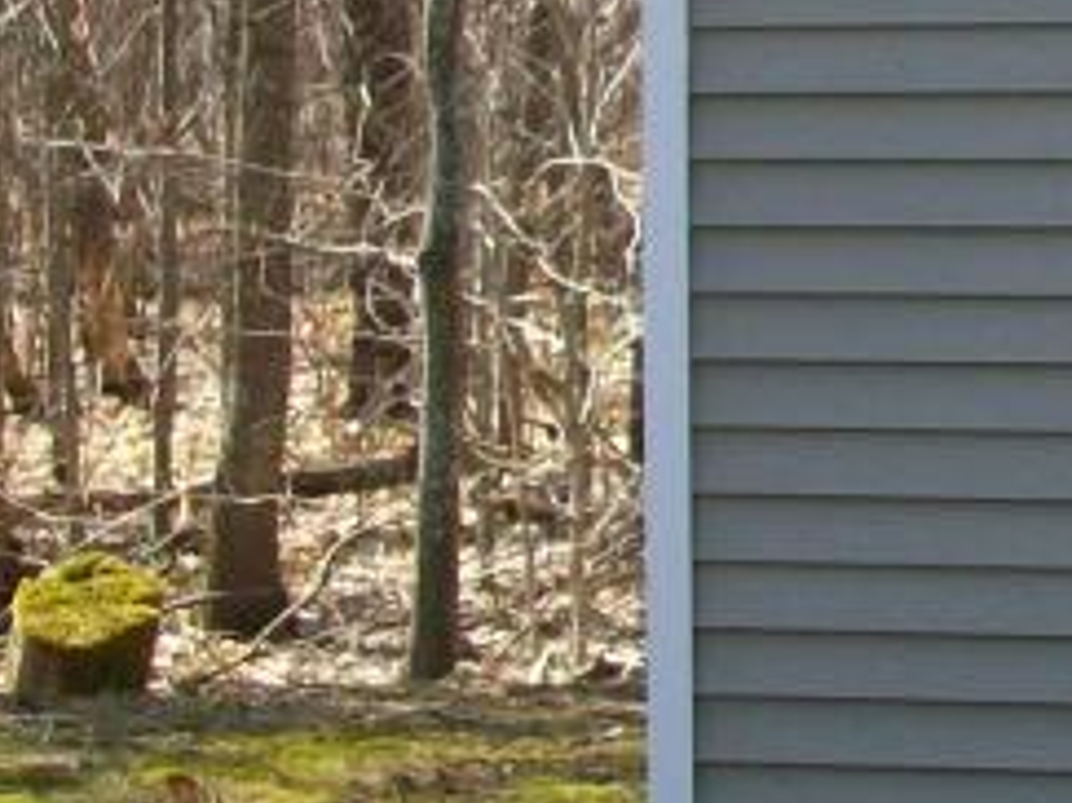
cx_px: 1963
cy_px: -212
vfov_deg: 7.0
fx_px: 6531
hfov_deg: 9.0
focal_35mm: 211
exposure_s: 1/160
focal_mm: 8.8
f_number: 3.6
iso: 64
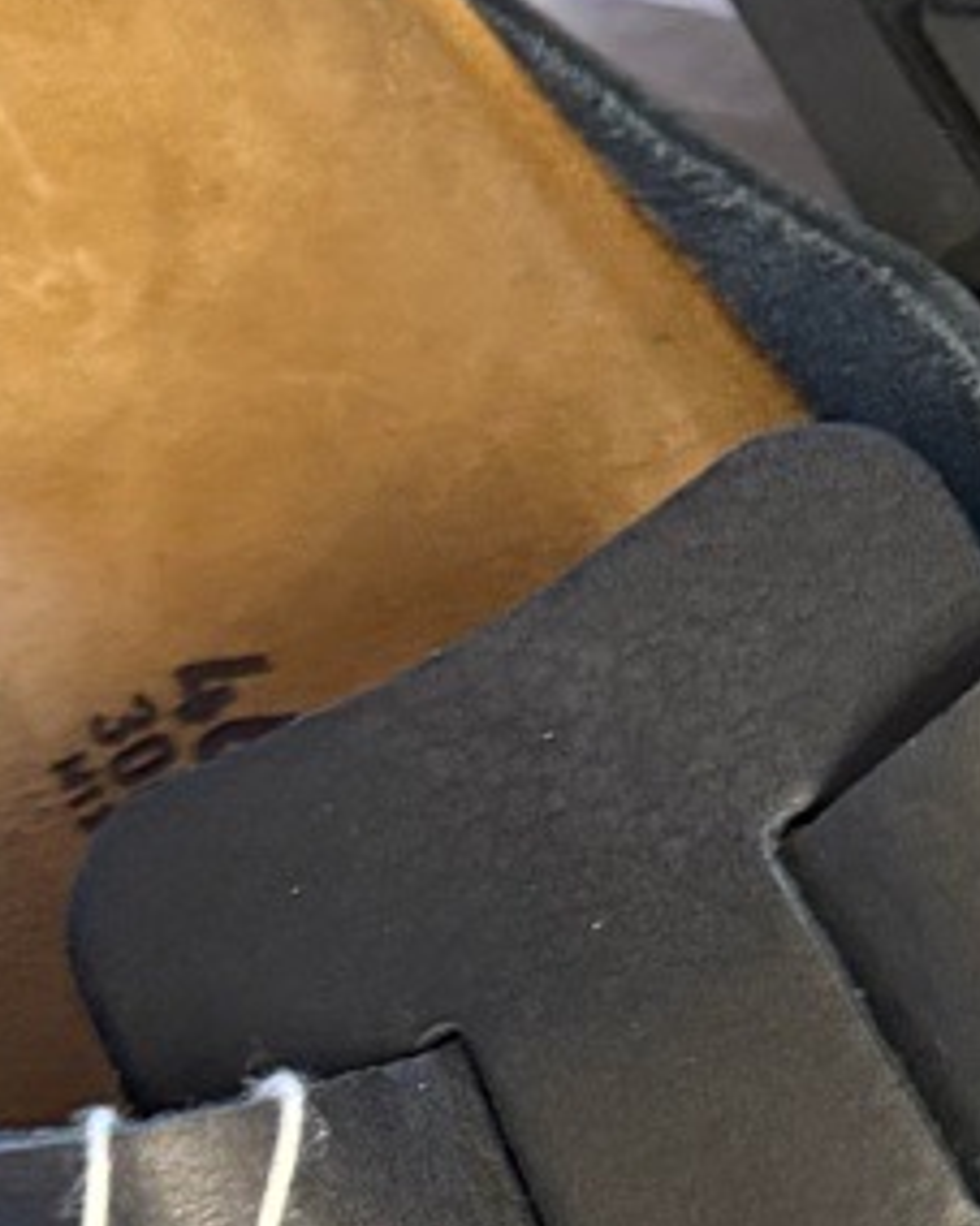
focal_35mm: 132
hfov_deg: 11.2
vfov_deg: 14.6
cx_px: 1515
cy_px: 764
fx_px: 4788
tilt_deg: -58.5
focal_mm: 6.76
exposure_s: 1/50
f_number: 1.78
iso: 500
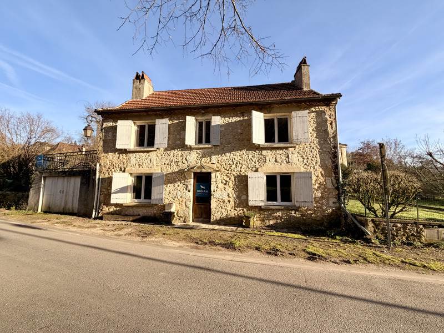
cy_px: 166
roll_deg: +0.1
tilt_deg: +6.6
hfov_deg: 102.1
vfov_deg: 85.7
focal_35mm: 14
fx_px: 180
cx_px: 222
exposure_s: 1/701
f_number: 2.2
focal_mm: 2.22
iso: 40
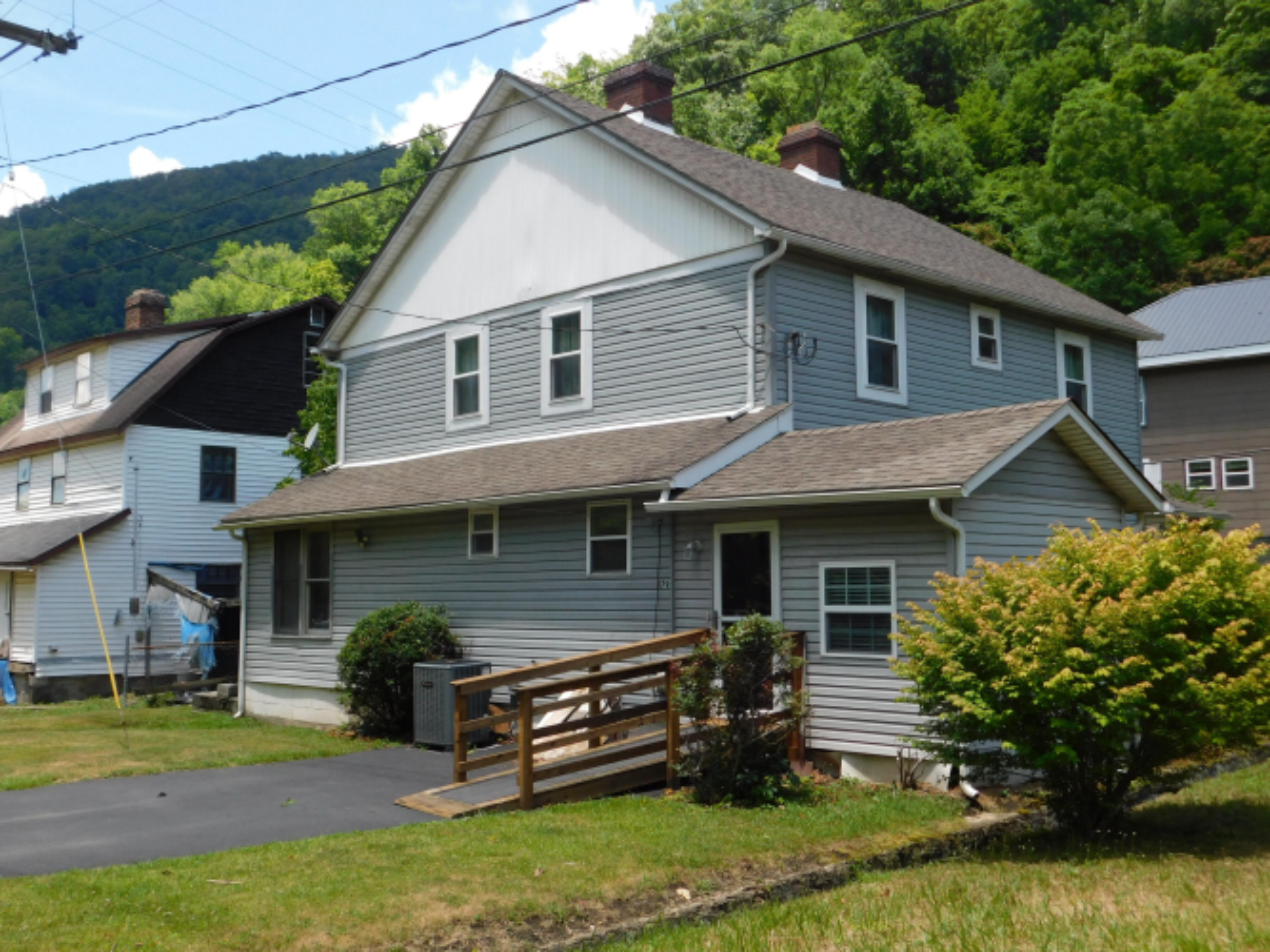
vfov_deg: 39.6
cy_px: 476
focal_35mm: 36
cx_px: 635
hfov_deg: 51.4
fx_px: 1321
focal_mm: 6.3
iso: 125
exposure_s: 1/500
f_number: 3.5
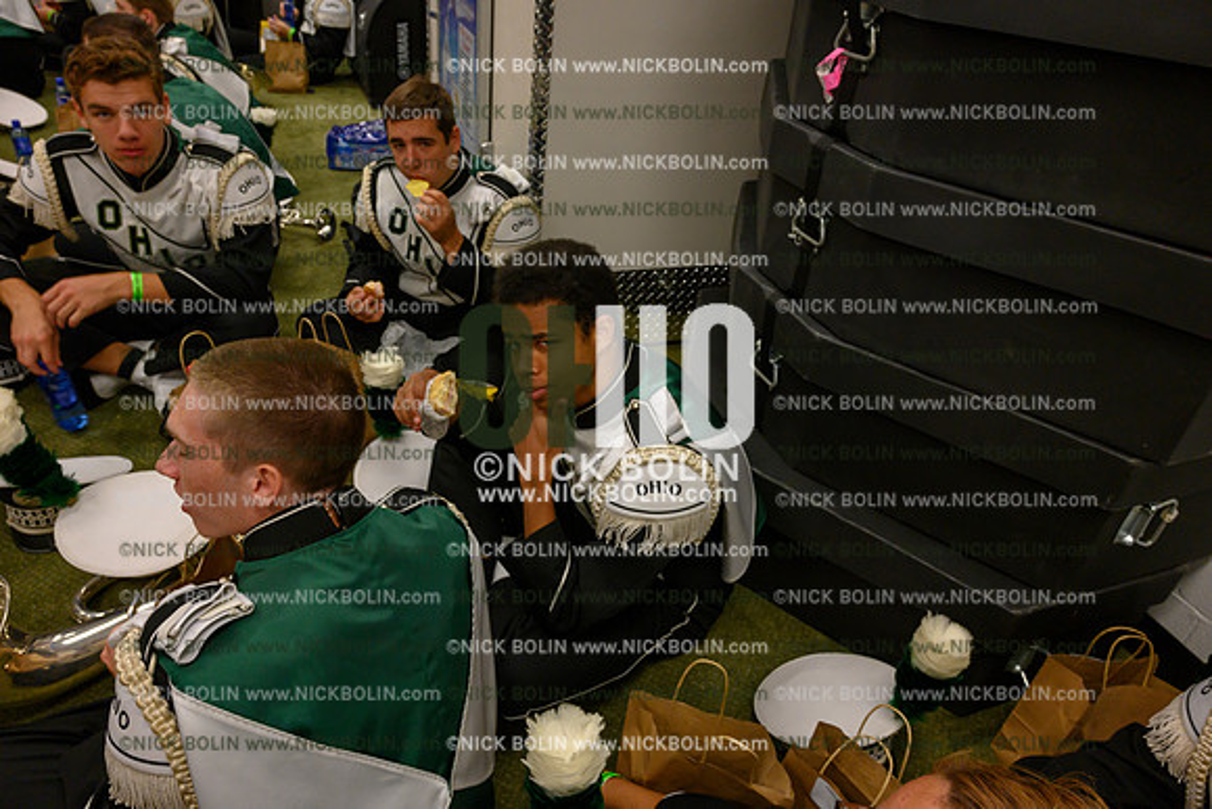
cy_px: 404
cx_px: 606
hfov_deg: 73.7
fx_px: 808
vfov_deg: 53.2
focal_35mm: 24
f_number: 8
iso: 2500
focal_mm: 24
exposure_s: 1/100
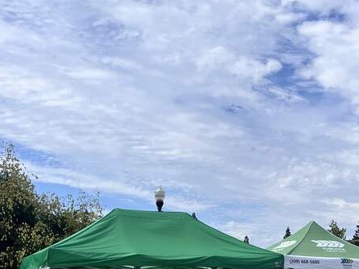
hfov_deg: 26.3
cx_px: 361
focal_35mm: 70
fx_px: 726
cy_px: 239
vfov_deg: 20.6
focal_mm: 5.7
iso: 50
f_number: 1.5
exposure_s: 1/7463
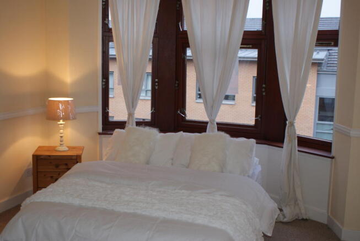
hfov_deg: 46.4
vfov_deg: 32.0
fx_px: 420
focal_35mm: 42
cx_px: 180
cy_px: 120
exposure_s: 1/80
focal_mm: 28
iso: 400
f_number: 4.5
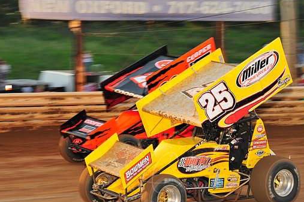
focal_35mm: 143
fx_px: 1206
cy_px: 114
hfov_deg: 14.4
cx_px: 159
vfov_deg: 9.6
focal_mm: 125
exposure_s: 1/320
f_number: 7.1
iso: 800
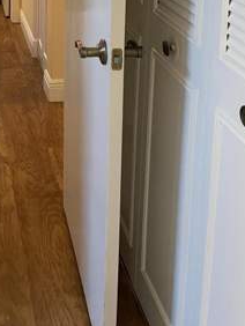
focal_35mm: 59
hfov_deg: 23.5
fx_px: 556
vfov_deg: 29.7
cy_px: -23
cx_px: -15
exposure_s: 1/60
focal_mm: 4.2
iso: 400
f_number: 1.6
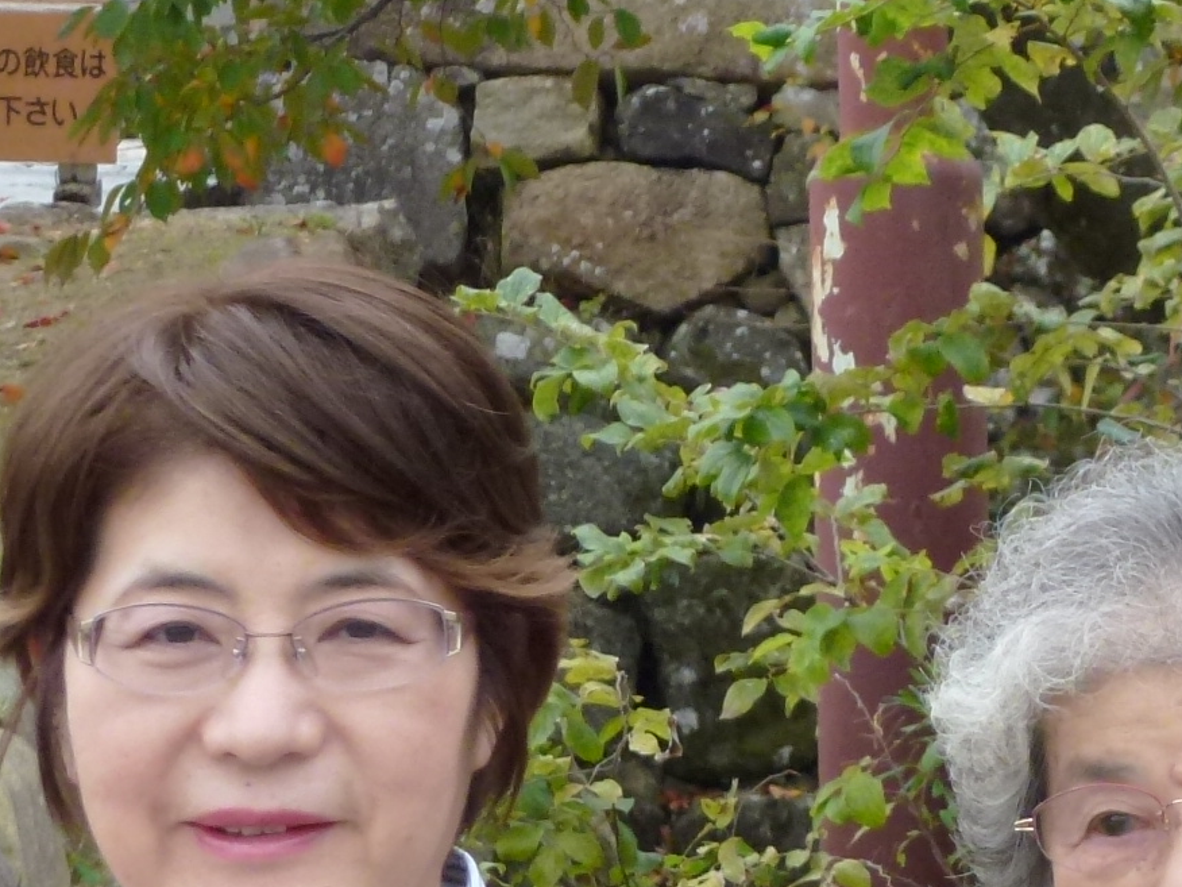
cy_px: 352
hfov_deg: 10.3
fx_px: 6488
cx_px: 1244
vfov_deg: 7.8
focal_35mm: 190
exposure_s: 1/160
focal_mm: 11.7
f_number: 4.6
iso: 250
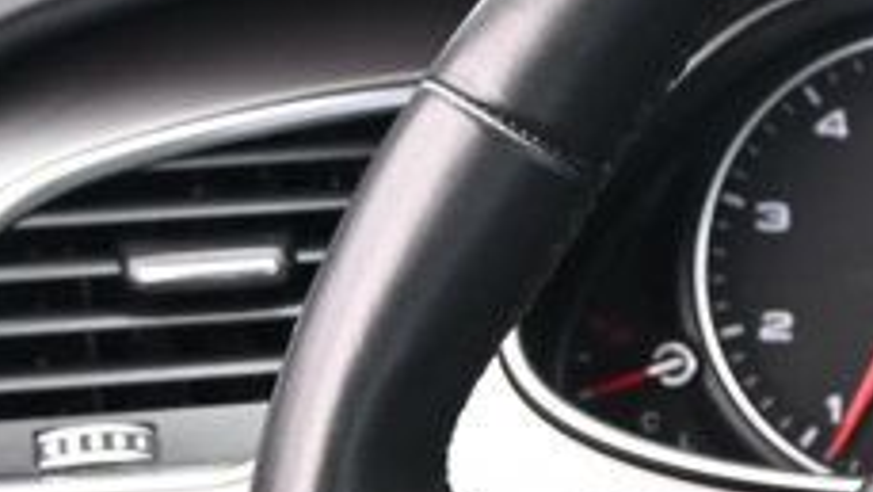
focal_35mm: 187
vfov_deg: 6.4
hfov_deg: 11.0
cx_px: 1372
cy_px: 751
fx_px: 4319
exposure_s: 1/125
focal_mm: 26.5
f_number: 4.5
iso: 500
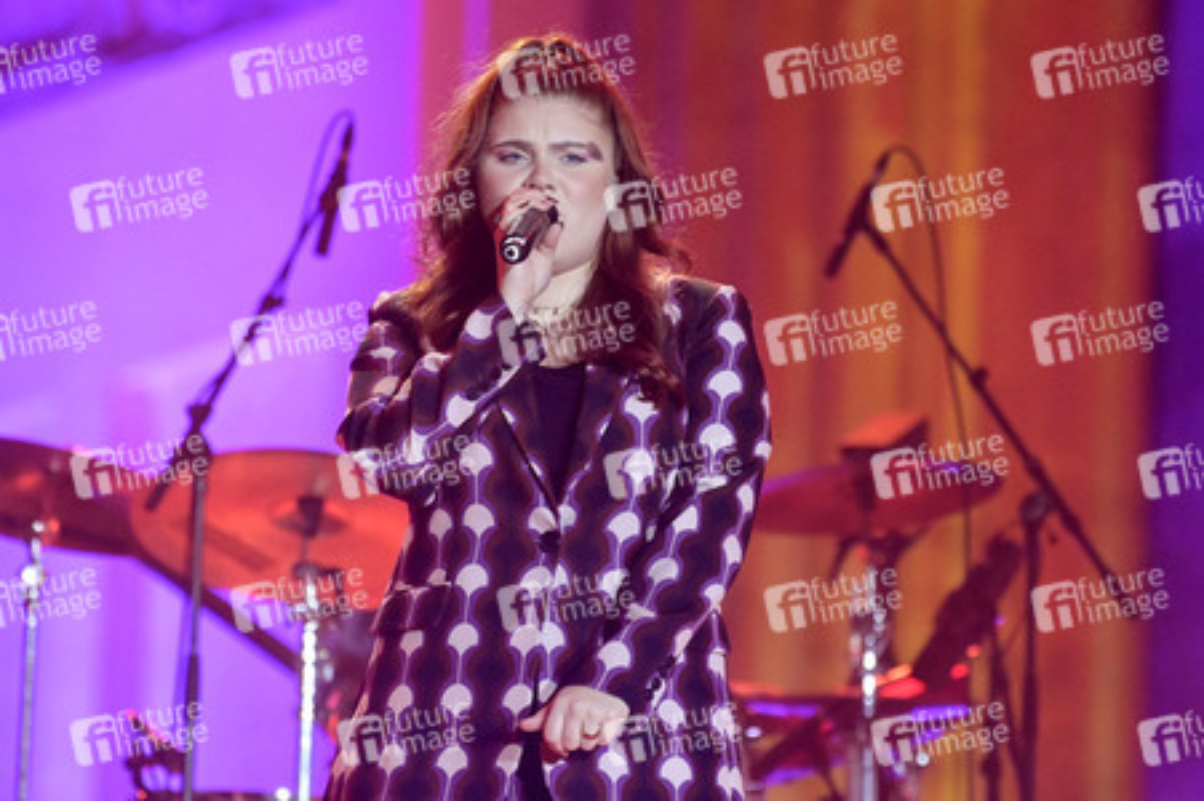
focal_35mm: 320
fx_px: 10694
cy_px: 400
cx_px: 602
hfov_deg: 6.4
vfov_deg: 4.3
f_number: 5.6
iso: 12800
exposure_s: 1/640
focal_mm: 320
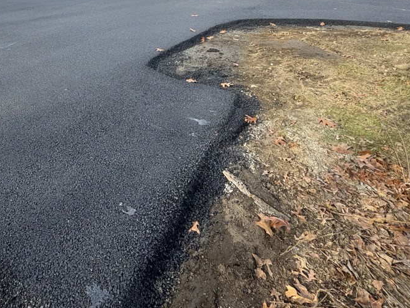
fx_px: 320
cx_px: 111
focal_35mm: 27
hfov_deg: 62.2
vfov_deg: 45.6
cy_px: 21
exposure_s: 1/375
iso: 40
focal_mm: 2.22
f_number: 2.2
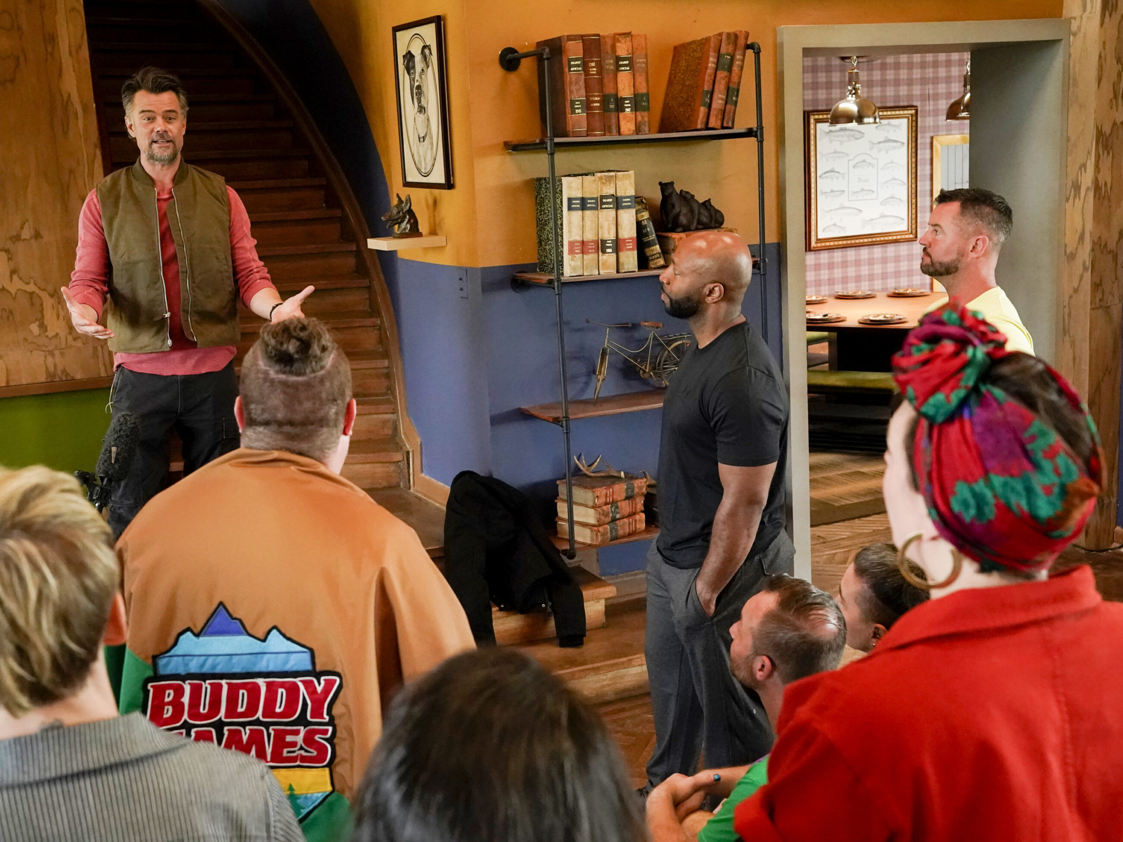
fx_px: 1362
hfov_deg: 44.8
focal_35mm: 42
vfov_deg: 34.3
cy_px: 416
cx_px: 553
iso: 6400
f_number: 5.6
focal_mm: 38
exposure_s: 1/200
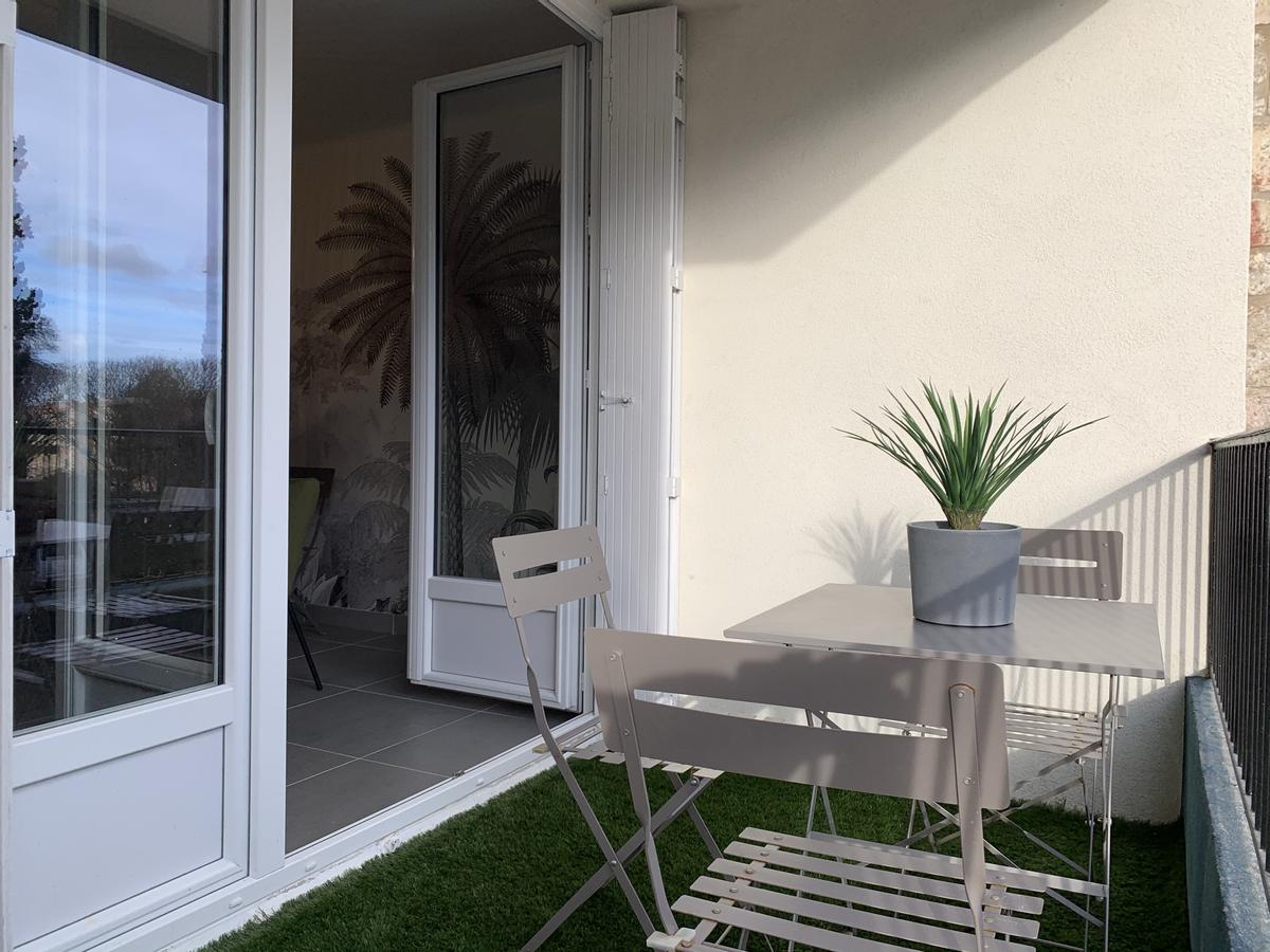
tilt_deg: -0.1
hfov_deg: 67.3
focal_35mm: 26
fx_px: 954
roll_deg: -0.8
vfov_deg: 53.1
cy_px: 476
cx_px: 635
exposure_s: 1/389
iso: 25
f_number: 1.8
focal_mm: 4.25
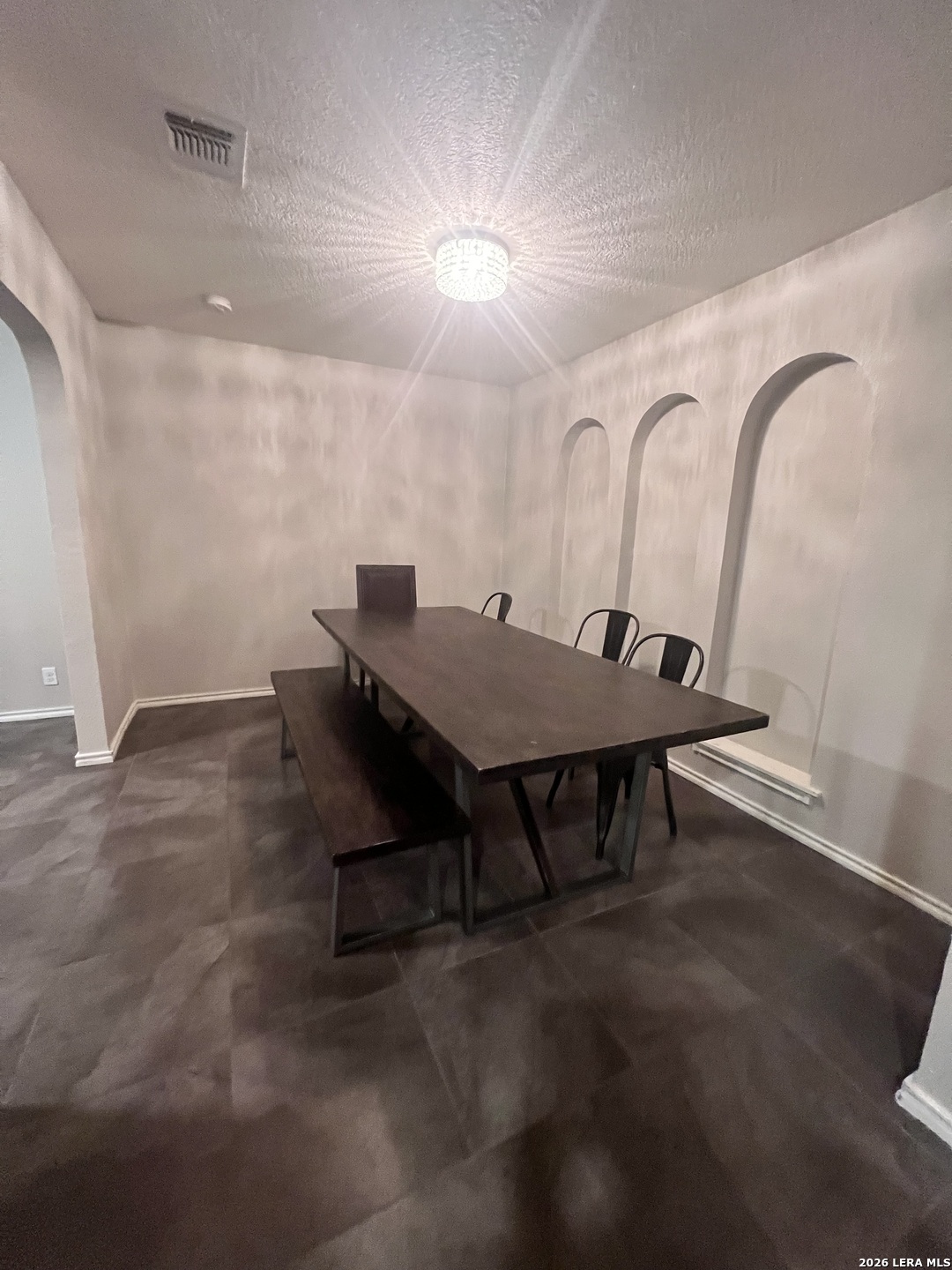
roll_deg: -2.5
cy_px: 635
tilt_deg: -10.5
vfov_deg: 106.2
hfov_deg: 89.9
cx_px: 476
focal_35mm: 13
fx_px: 477
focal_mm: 1.57
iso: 800
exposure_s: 1/60
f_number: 1.8
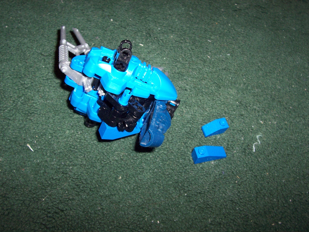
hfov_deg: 50.1
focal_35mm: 37
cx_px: 154
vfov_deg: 38.7
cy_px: 116
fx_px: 330
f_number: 2.8
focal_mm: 5.6
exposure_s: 1/60
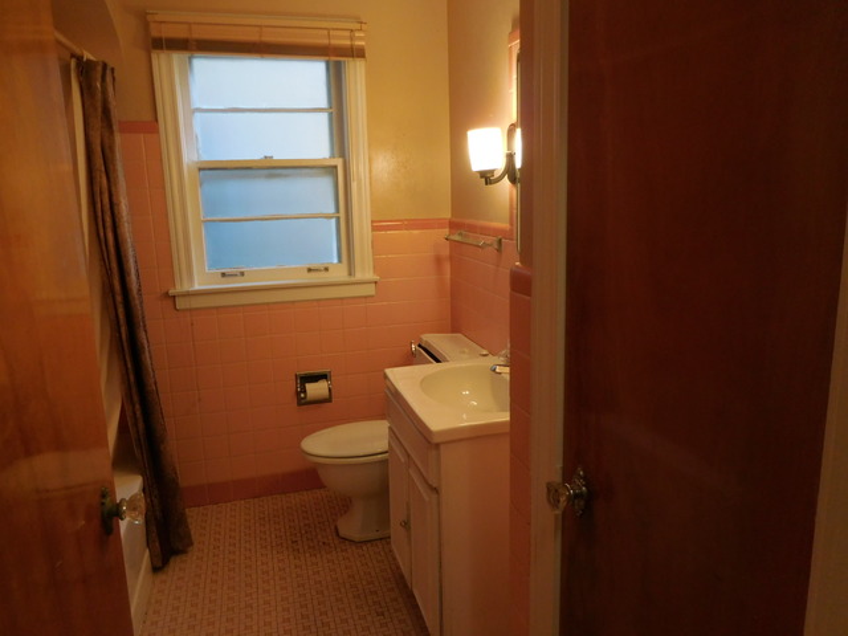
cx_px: 424
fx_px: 612
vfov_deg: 54.9
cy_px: 318
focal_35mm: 25
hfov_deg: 69.4
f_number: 3.3
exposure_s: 1/30
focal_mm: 4.5
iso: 280
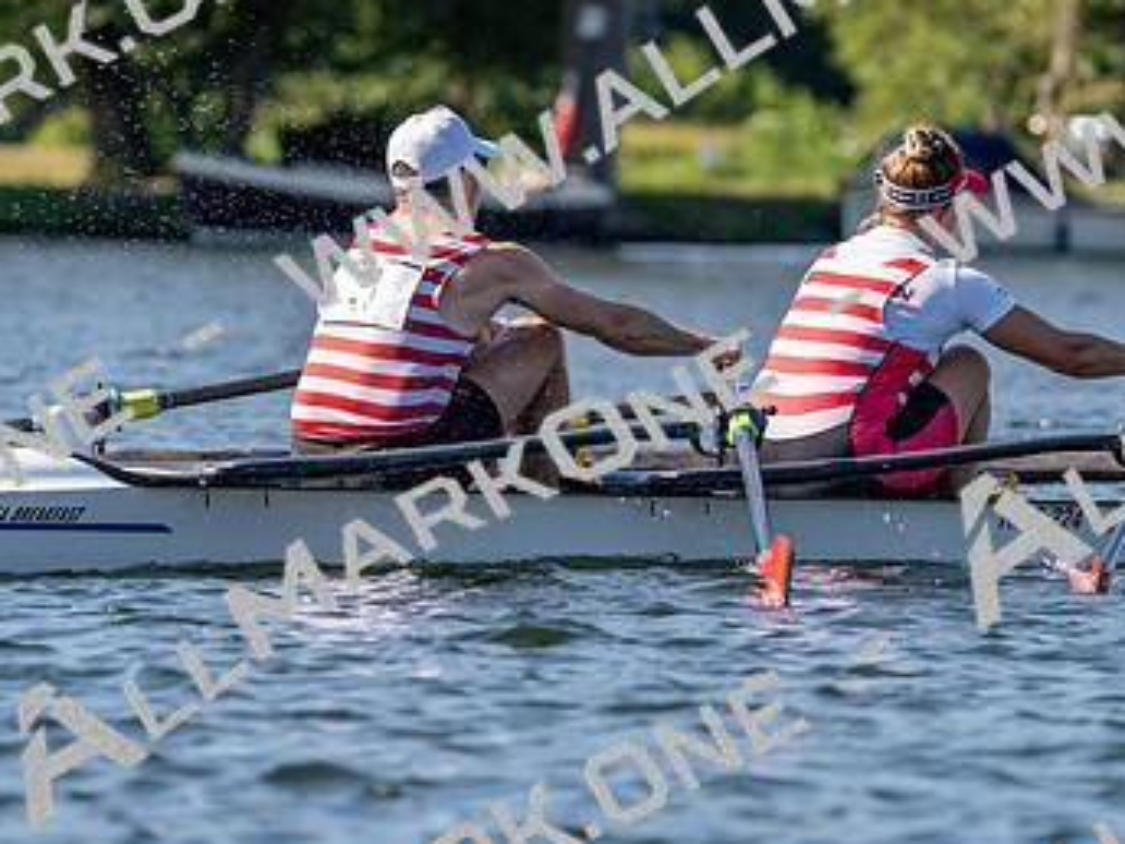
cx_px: 680
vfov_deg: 3.1
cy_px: 319
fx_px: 15795
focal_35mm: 486
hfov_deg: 4.1
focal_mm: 300
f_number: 5.6
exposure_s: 1/1600
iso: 320
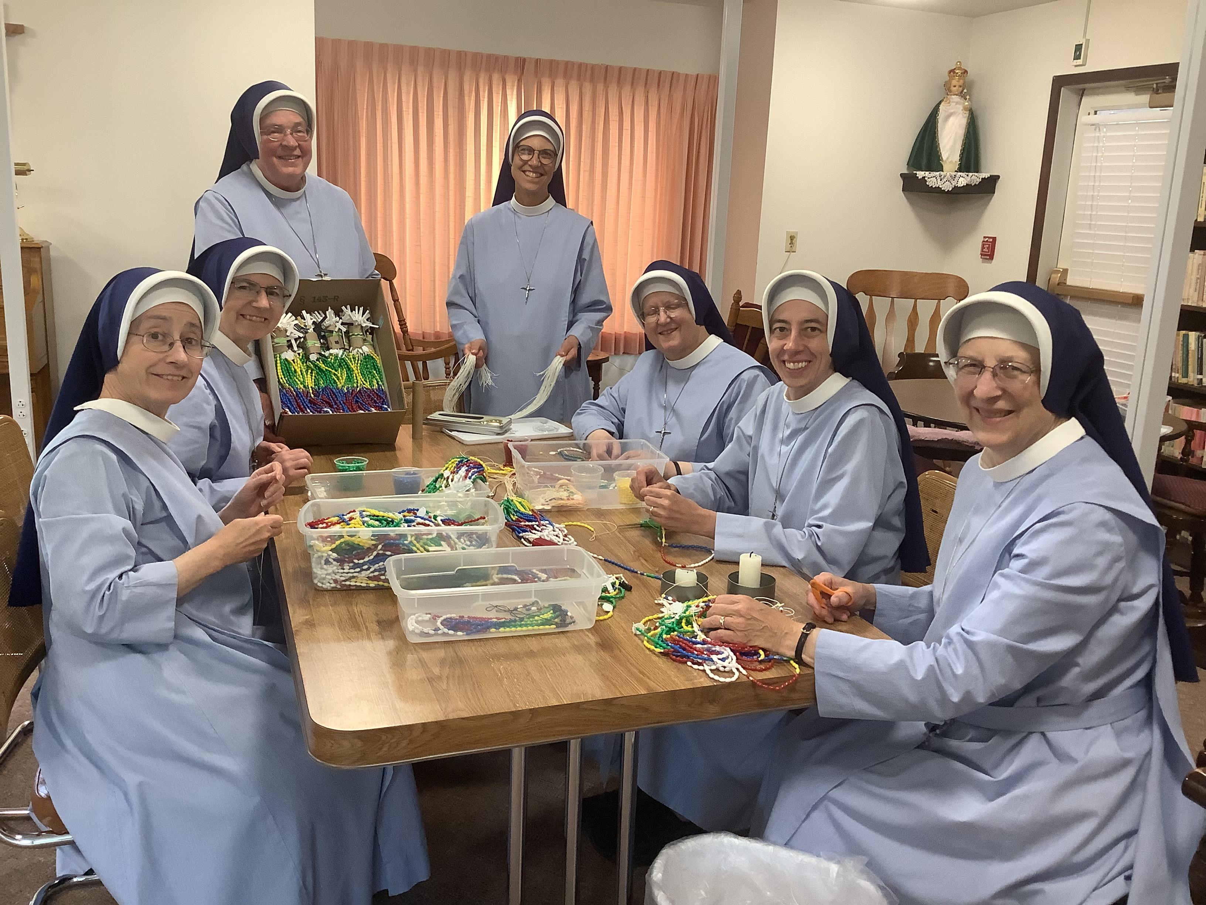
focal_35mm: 31
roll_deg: -2.0
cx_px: 603
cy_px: 452
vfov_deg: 45.4
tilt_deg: -12.8
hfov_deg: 58.4
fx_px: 1080
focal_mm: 3.3
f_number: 2.4
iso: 200
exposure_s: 1/60
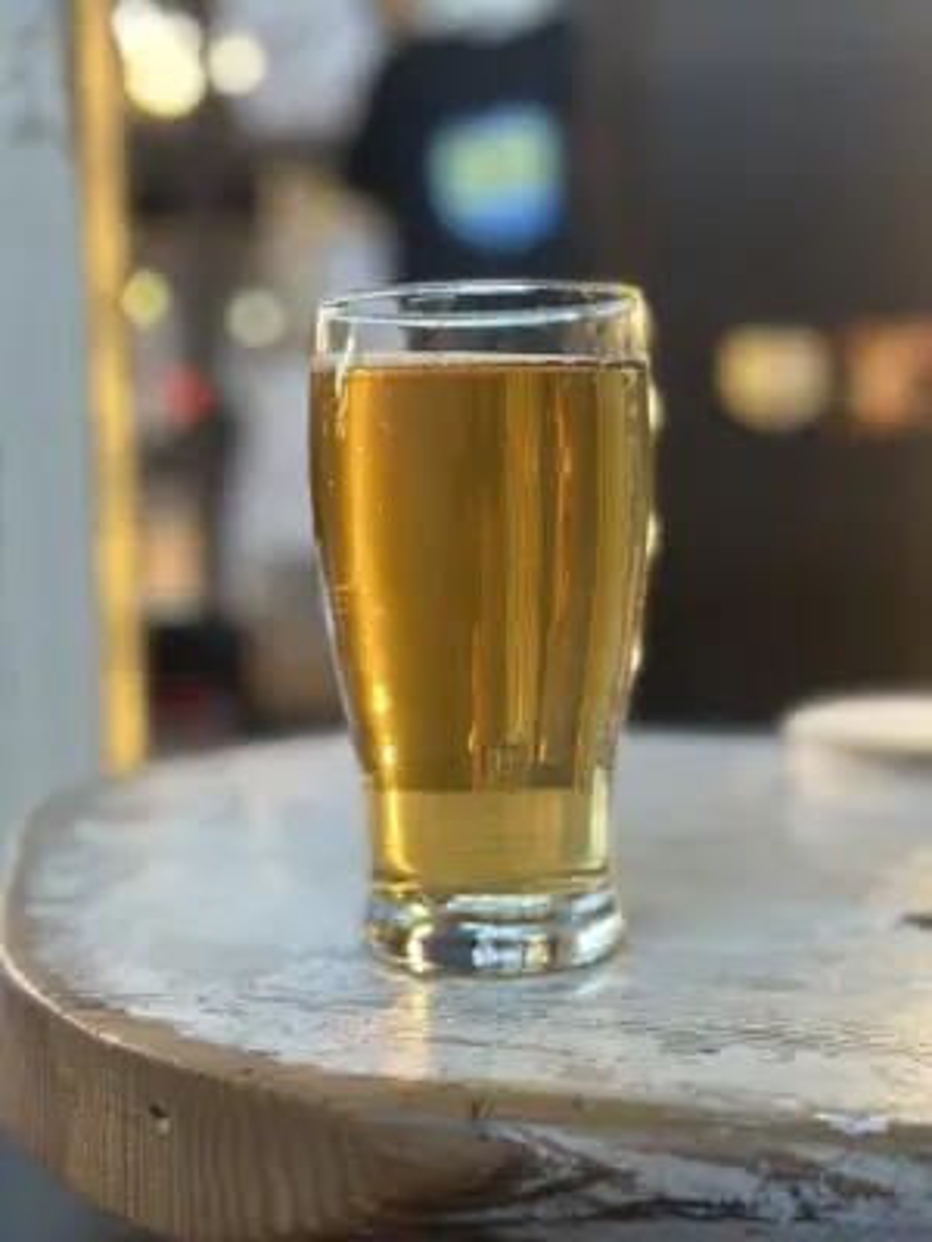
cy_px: 621
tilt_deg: -4.3
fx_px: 1723
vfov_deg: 39.7
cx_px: 466
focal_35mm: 48
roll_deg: +0.9
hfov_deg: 30.3
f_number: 1.78
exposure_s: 1/50
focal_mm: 6.86
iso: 200
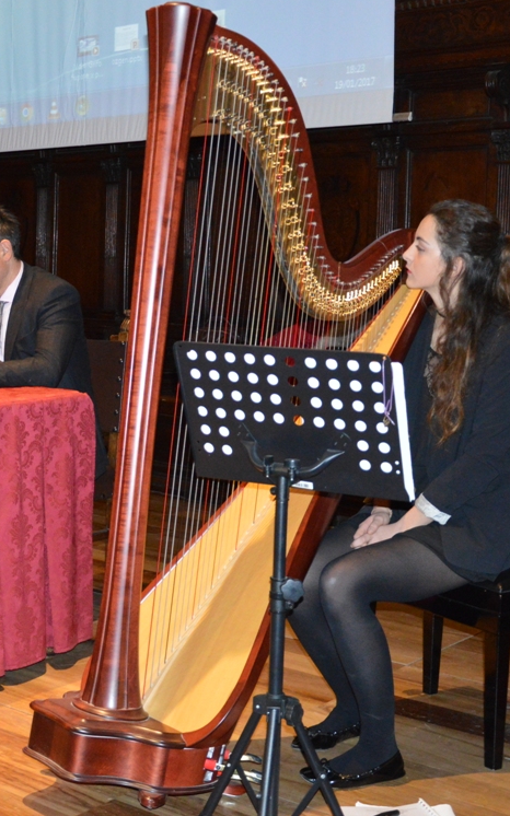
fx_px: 1285
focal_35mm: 58
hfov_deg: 21.9
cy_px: 407
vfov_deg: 35.2
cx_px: 47
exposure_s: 1/60
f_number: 4
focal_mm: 25
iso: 2500
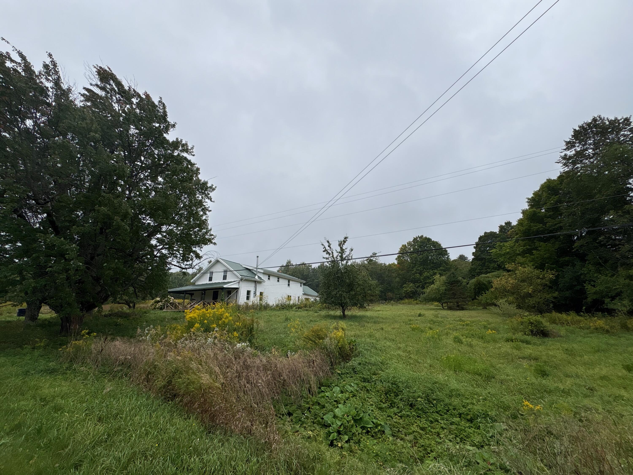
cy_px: 238
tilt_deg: +17.3
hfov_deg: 102.1
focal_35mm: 14
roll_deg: +0.2
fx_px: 256
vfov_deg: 85.7
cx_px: 316
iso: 40
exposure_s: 1/980
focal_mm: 2.22
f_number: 2.2
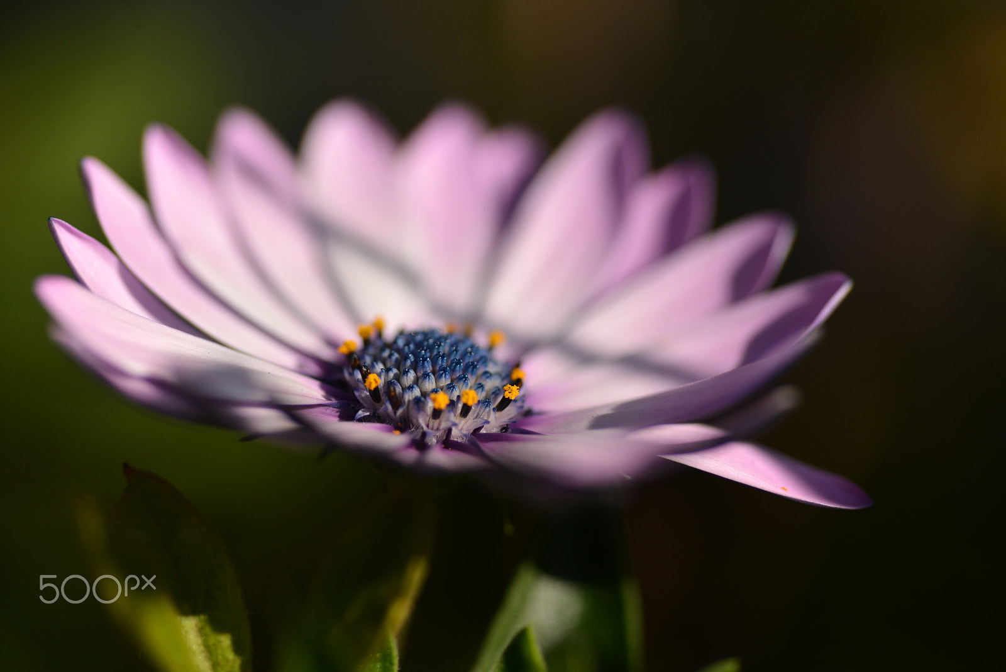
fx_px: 2516
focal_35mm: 90
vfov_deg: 15.2
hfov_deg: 22.6
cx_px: 503
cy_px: 336
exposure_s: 1/3000
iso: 200
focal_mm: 90
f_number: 4.8
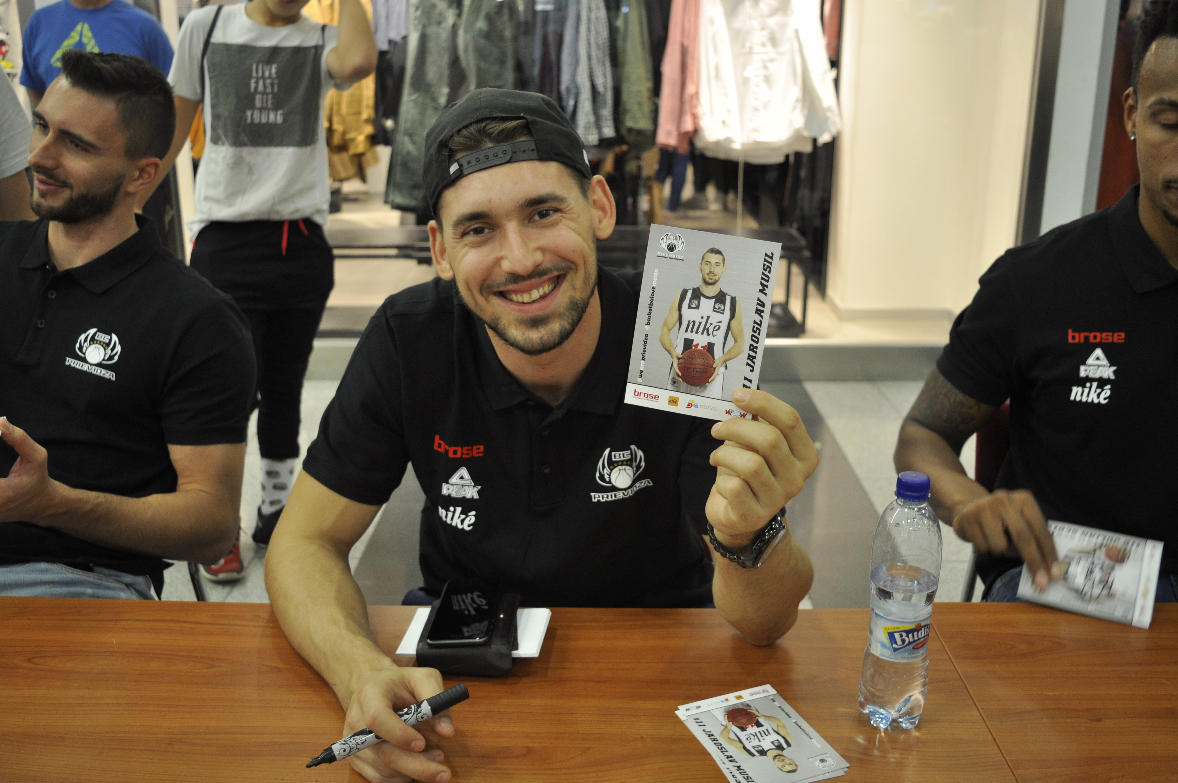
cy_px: 392
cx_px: 589
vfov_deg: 38.3
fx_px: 1128
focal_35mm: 34
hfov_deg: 55.2
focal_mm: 23
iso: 500
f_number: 3.8
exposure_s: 1/40
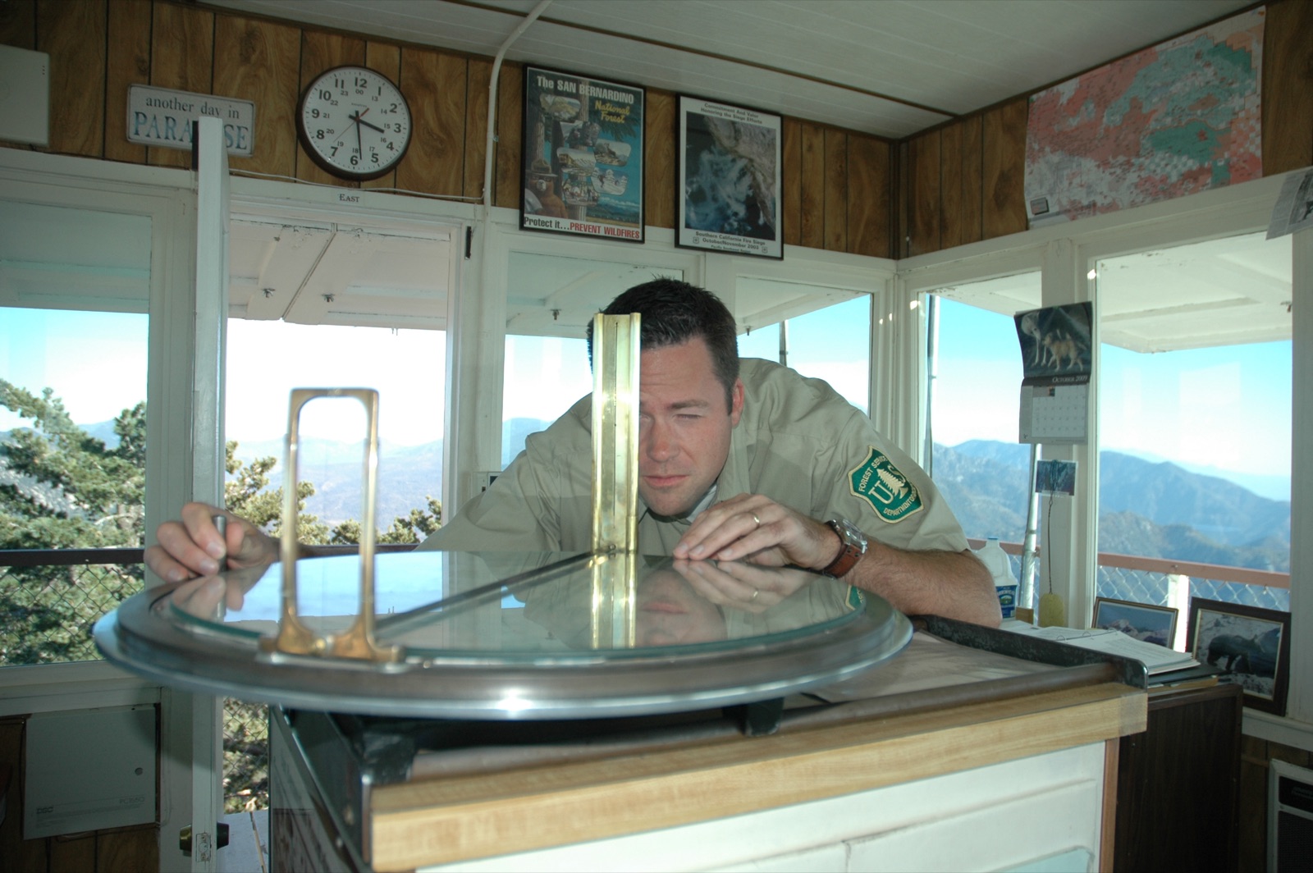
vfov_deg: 47.9
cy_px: 436
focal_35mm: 27
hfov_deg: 67.4
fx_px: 984
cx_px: 656
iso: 200
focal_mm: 18
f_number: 3.5
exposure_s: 1/500
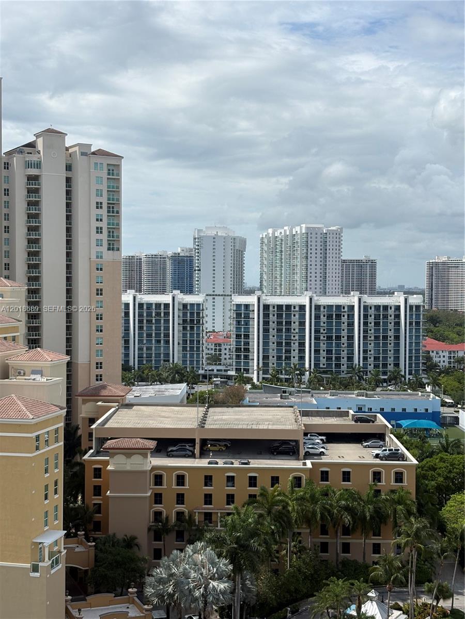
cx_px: 232
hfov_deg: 28.0
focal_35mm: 52
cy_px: 310
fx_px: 931
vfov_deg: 36.8
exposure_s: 1/4630
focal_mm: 5.96
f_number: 1.6
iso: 32
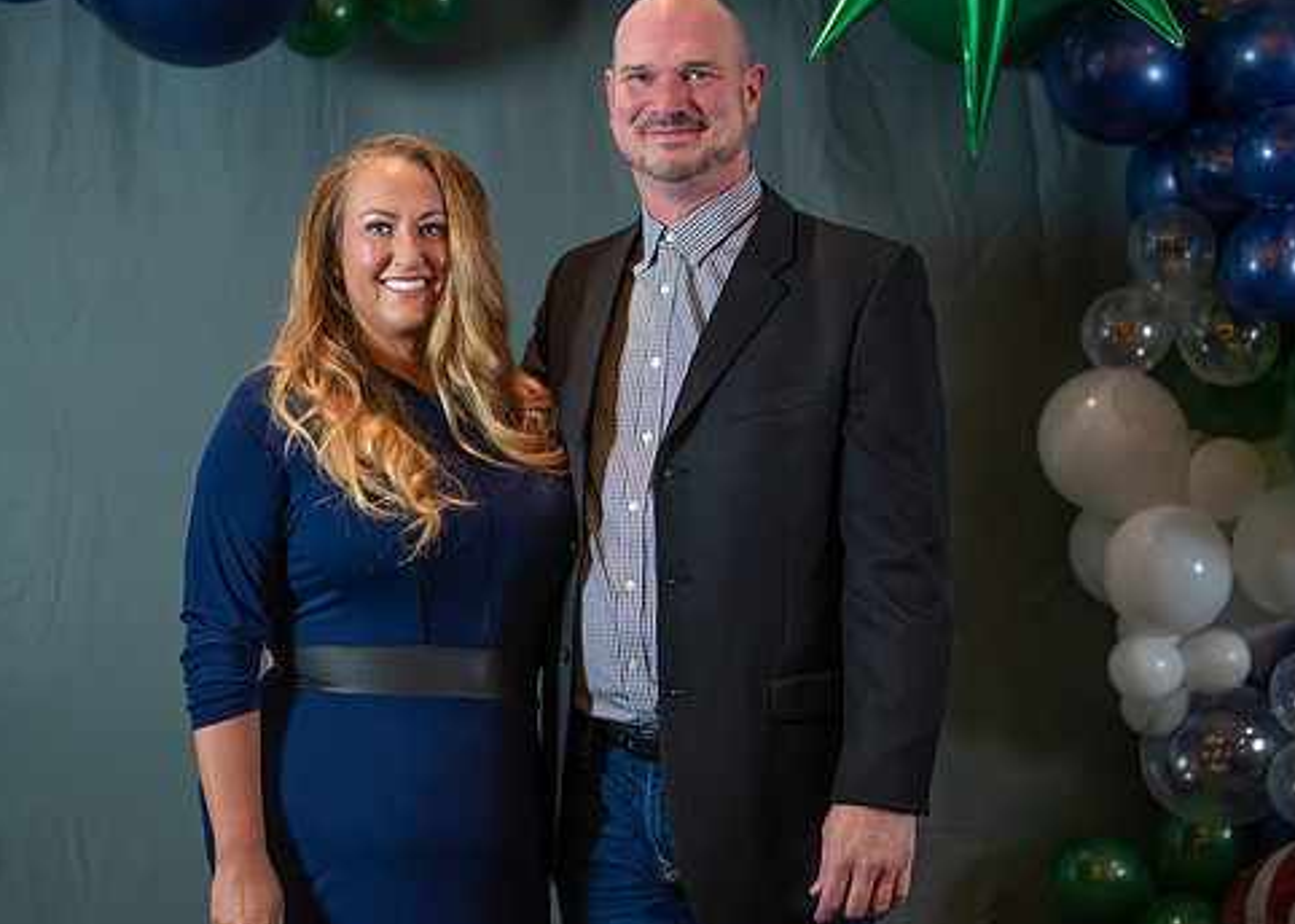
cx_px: 590
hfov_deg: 30.3
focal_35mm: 65
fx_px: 2390
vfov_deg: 21.9
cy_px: 442
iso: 1250
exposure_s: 1/500
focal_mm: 50
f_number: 1.2
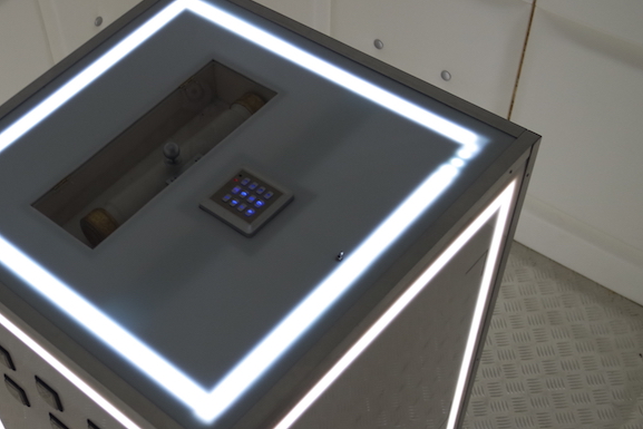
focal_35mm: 52
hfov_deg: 37.2
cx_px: 160
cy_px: 309
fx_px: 929
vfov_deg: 25.8
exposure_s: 1/80
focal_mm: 20
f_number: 3.5
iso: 200
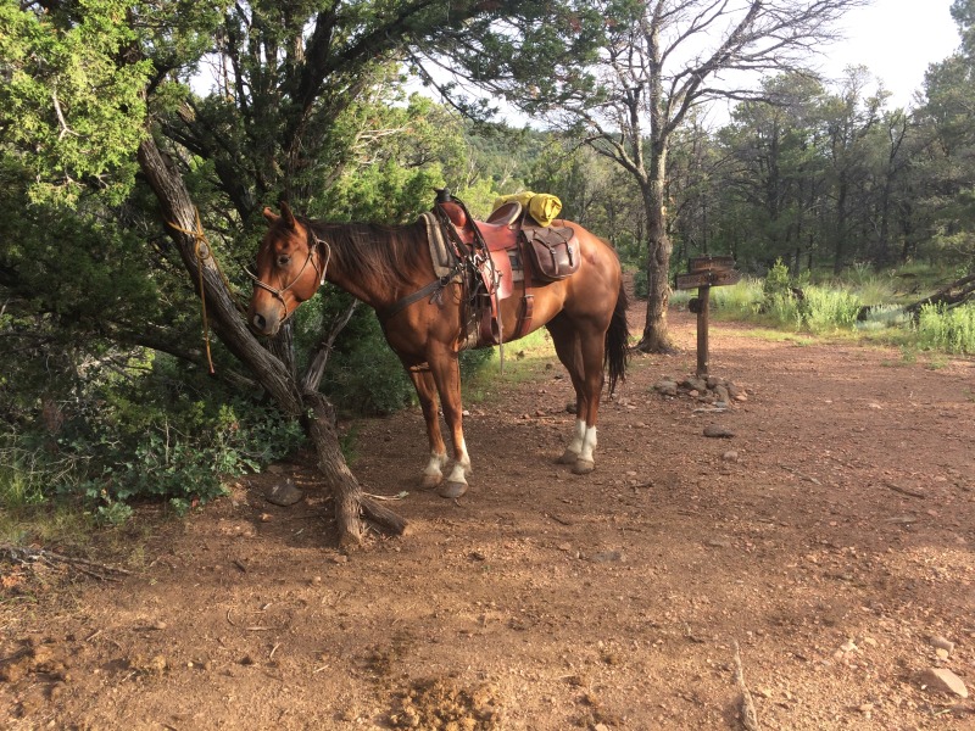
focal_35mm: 29
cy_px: 366
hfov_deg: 61.7
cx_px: 488
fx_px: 817
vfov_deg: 48.2
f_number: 2.2
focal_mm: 4.15
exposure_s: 1/345
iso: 32
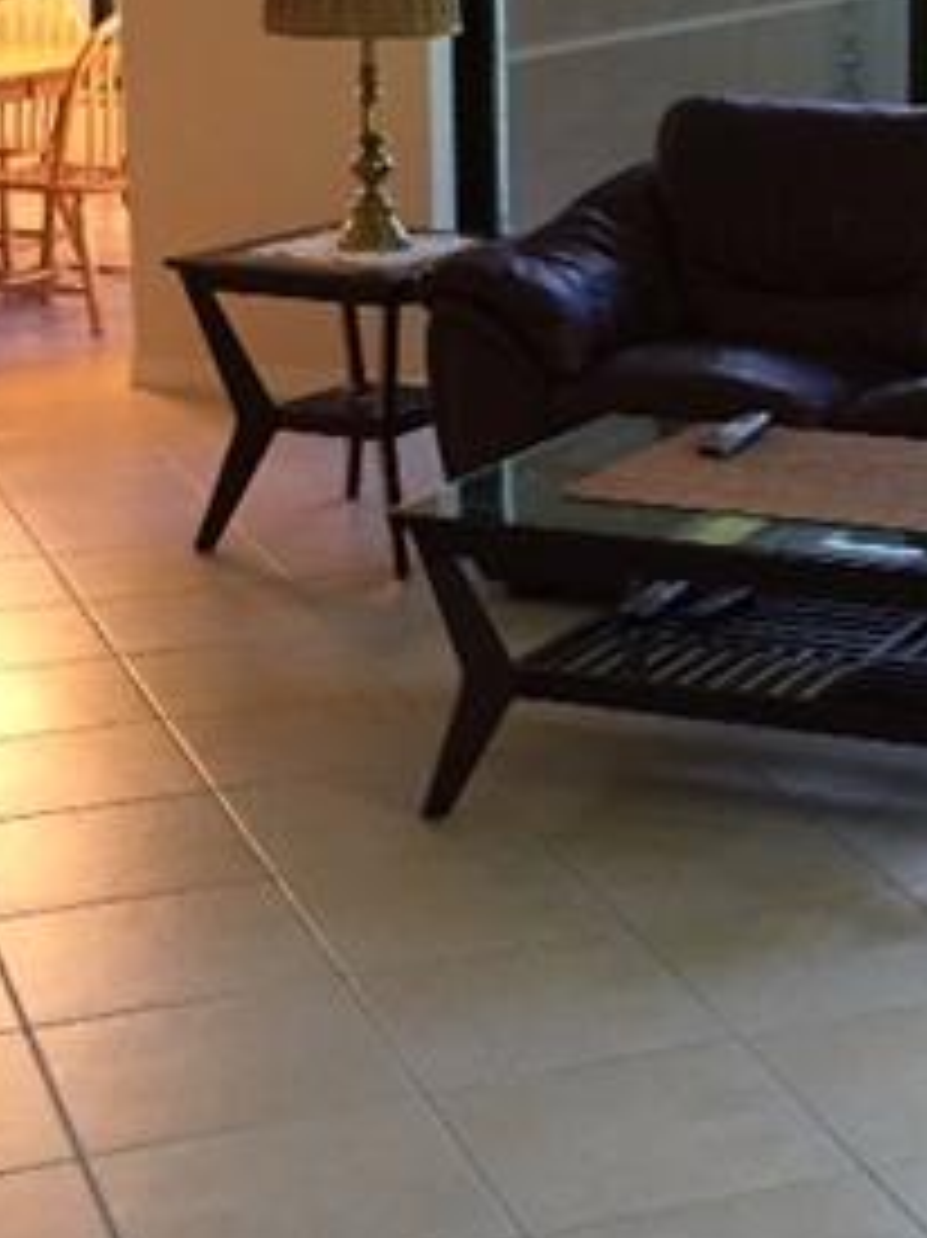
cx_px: 904
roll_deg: -0.5
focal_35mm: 81
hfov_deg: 17.8
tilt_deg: -12.8
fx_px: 2894
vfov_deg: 23.9
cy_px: 329
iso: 125
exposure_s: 1/30
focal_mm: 4.15
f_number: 2.2
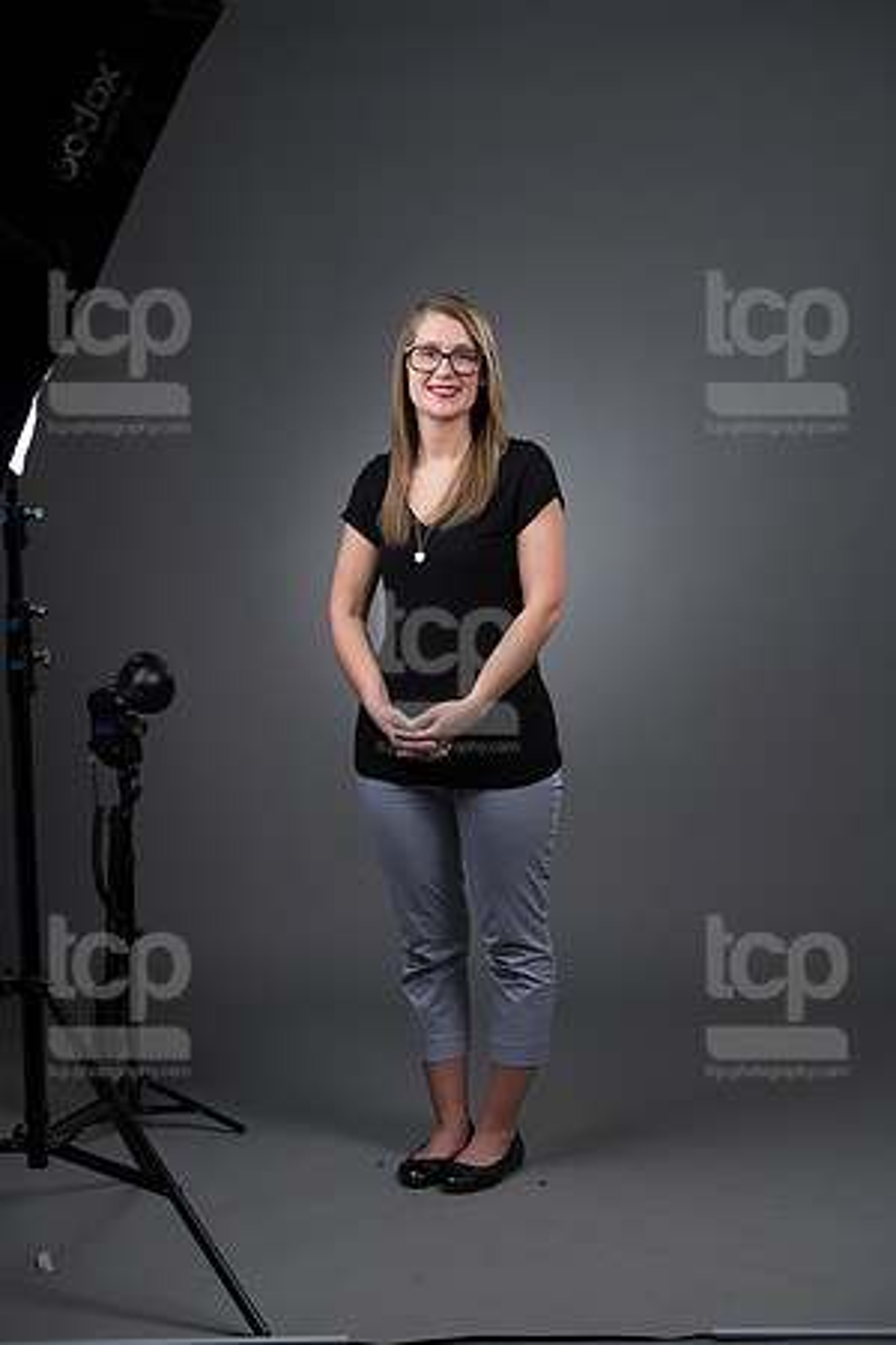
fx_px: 2986
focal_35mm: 80
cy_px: 672
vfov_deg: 25.4
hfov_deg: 17.1
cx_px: 448
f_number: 5.6
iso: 160
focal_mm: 80
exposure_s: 1/250
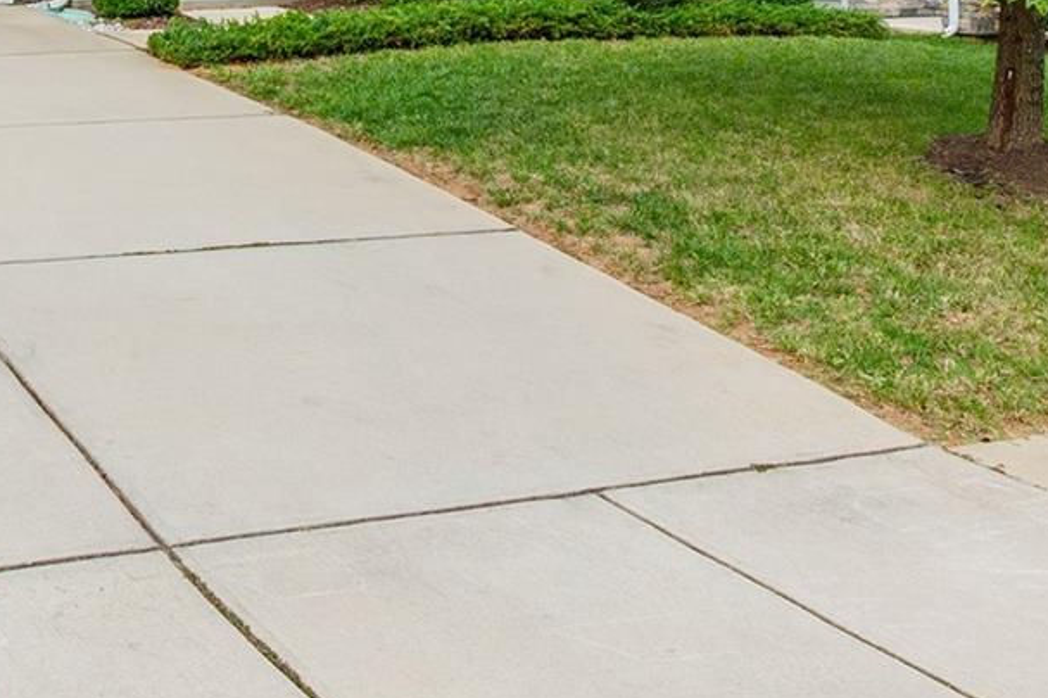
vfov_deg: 23.0
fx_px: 1620
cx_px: 174
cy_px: -48
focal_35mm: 56
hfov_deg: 34.5
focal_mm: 11
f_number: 11
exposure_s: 1/640
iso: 800
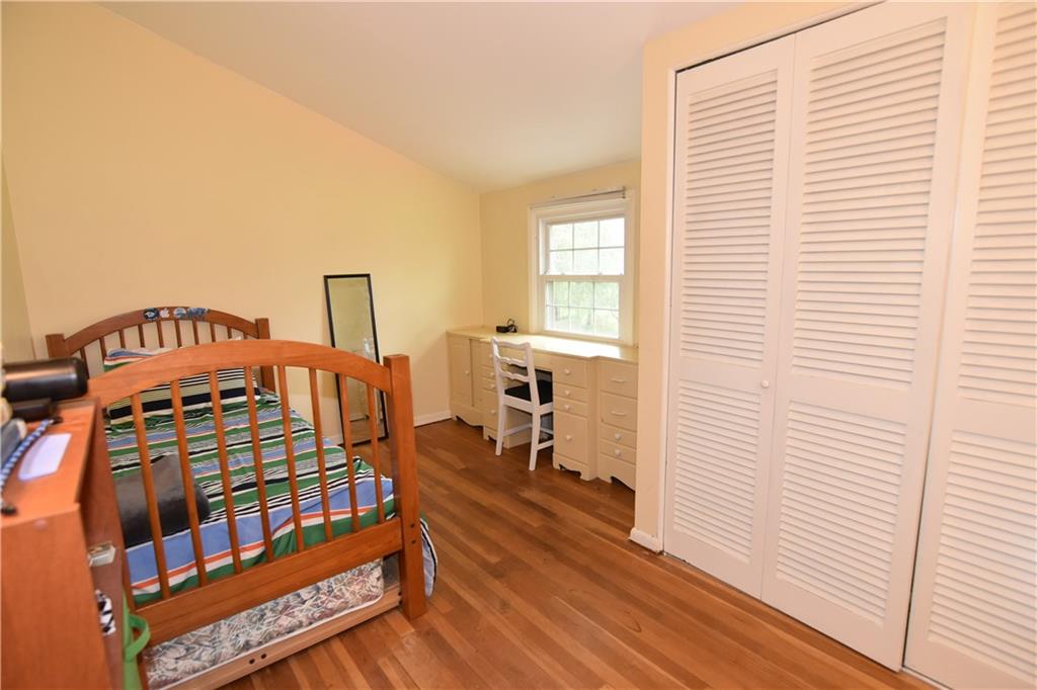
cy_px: 345
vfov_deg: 72.0
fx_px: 475
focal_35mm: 16
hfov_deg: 95.0
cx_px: 518
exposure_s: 1/60
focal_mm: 11
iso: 800
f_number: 3.5
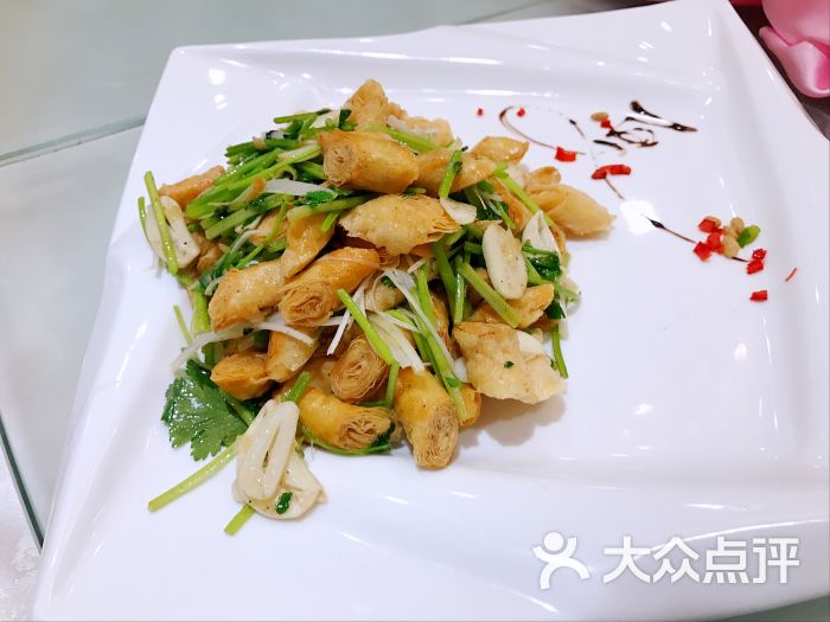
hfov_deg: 63.4
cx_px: 415
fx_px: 671
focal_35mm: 28
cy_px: 311
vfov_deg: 49.7
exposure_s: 1/33
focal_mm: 3.99
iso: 32
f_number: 1.8
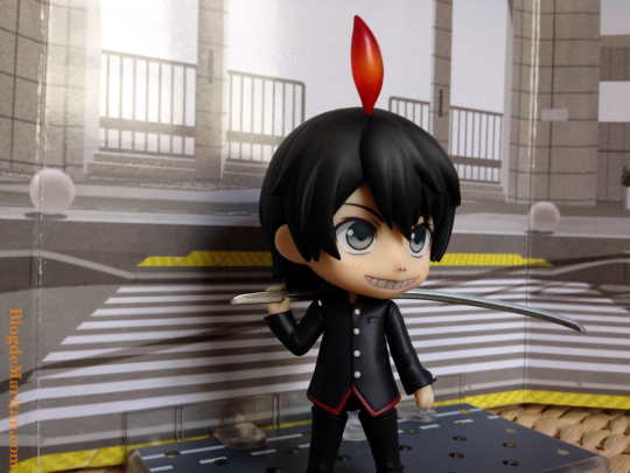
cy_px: 236
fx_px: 601
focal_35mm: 33
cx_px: 315
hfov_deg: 55.4
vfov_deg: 42.9
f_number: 2.4
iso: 100
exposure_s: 1/20
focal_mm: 4.12
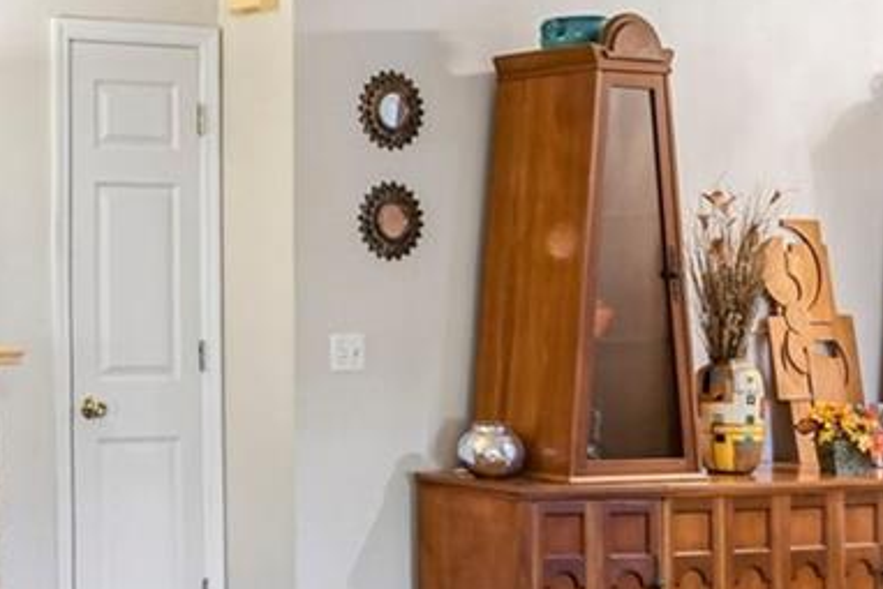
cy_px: 256
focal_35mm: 67
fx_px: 1644
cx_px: -264
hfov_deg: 25.8
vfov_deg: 20.3
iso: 400
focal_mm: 16
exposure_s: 1/2.5
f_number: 8
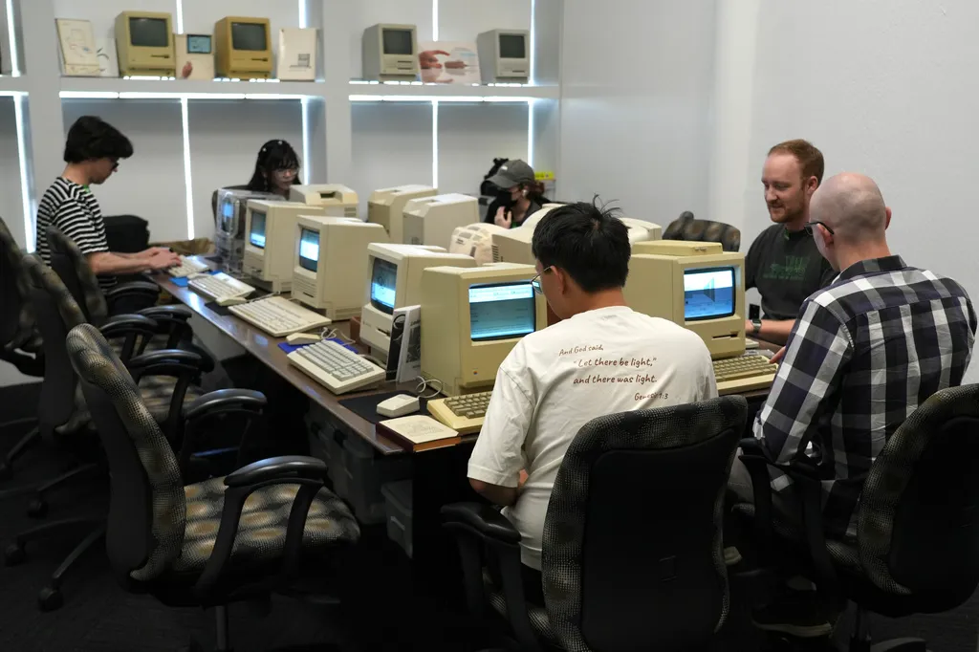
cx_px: 490
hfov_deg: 51.9
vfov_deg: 35.9
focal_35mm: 37
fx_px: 1006
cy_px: 326
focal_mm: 37
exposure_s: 1/160
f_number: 4.5
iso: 1600
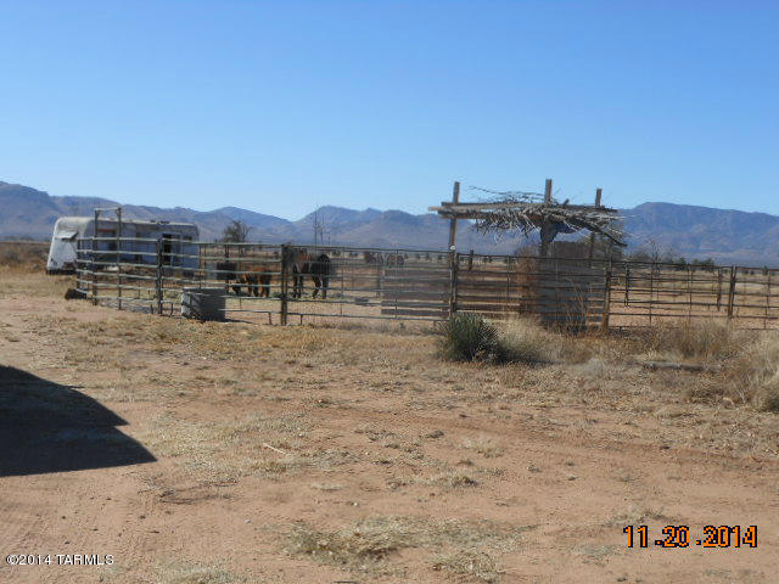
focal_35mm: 45
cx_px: 390
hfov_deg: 42.1
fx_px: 1013
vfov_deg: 32.2
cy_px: 292
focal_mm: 8.1
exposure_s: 1/640
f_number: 4.6
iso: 80
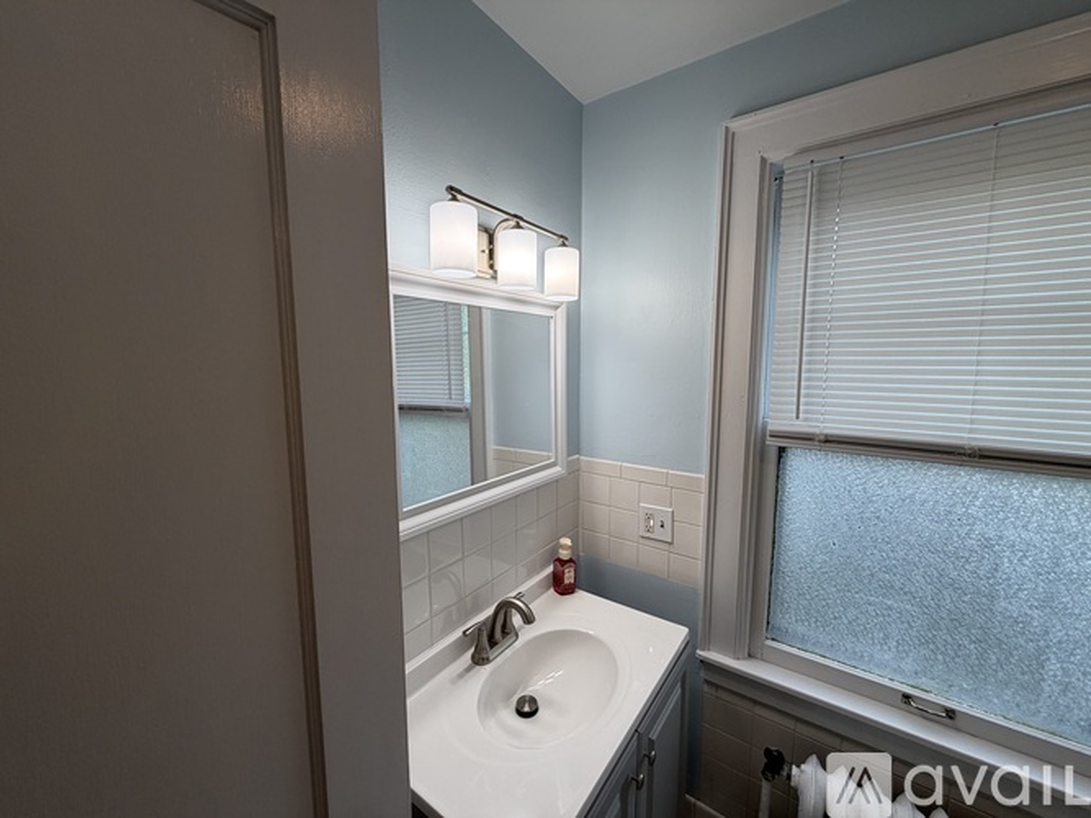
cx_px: 546
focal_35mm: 14
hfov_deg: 102.1
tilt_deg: -6.3
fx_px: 441
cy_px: 409
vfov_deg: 85.7
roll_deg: +0.5
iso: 80
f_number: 2.2
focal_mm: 2.22
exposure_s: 1/120
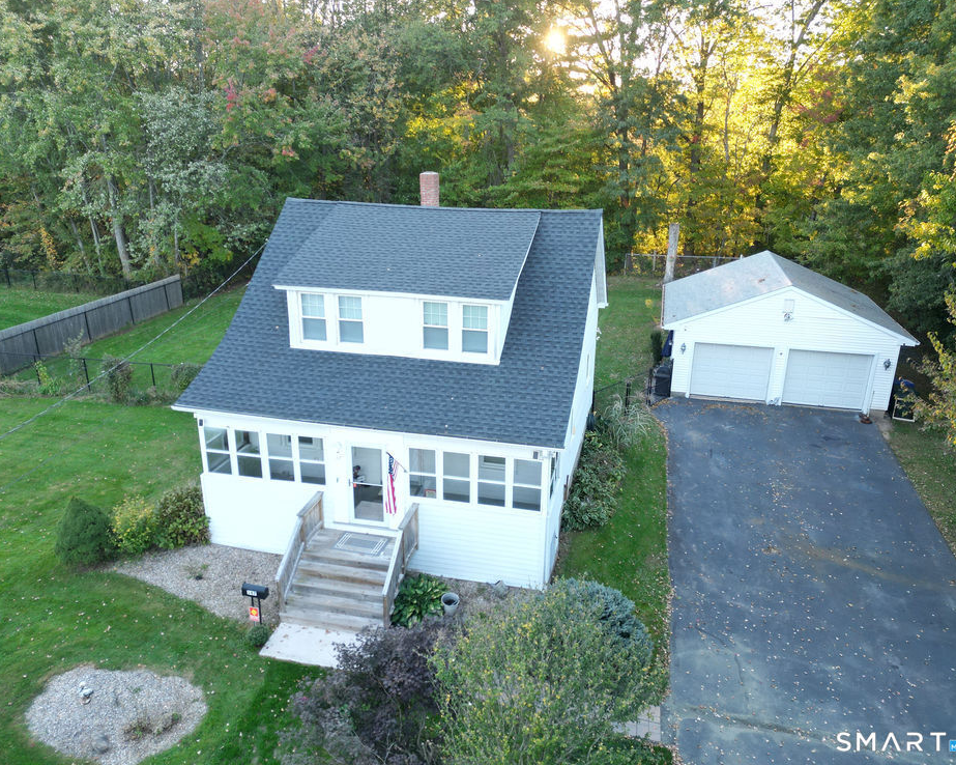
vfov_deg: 54.9
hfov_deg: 66.0
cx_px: 477
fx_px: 735
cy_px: 375
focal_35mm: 26
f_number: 1.7
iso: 140
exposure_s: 1/90
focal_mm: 6.72
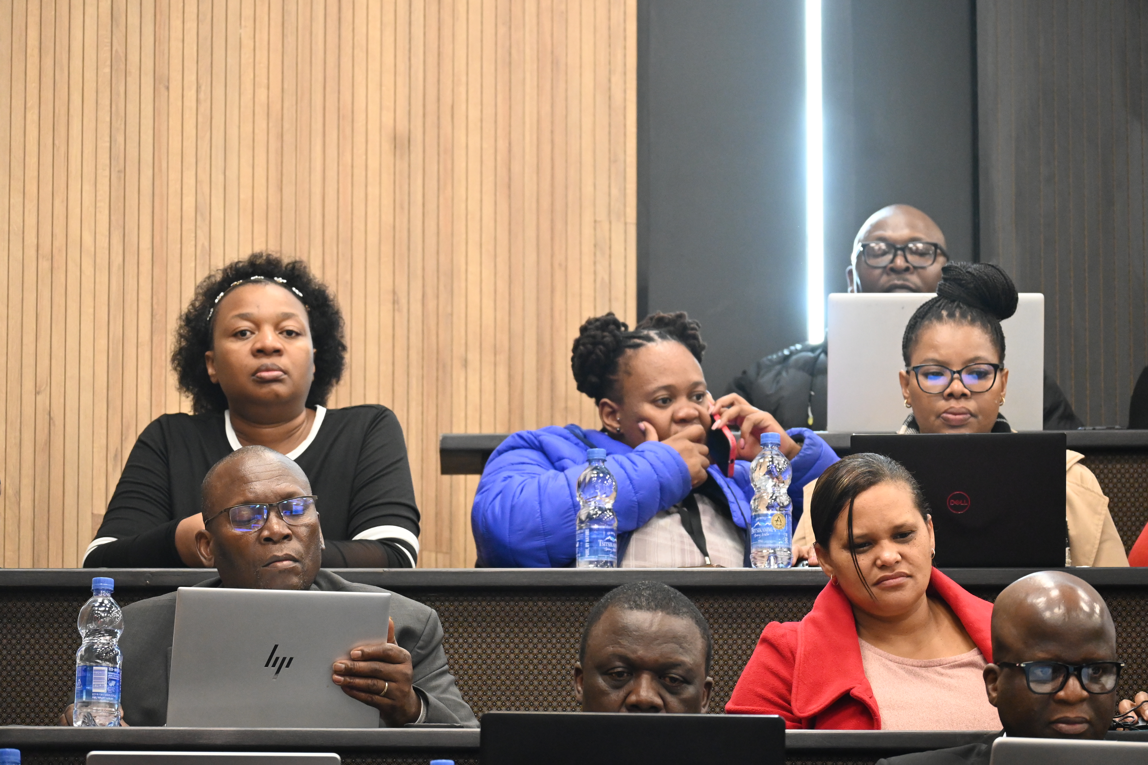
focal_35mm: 202
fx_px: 6457
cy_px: 382
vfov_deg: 6.8
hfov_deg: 10.2
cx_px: 574
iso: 3200
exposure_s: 1/125
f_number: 5.3
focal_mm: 135
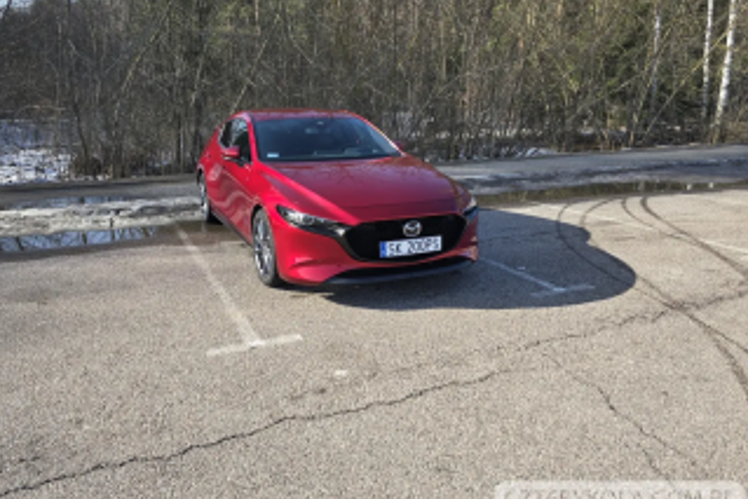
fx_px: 561
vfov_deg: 47.8
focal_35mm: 27
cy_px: 211
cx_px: 331
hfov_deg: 67.1
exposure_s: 1/336
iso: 12
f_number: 1.7
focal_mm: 6.3
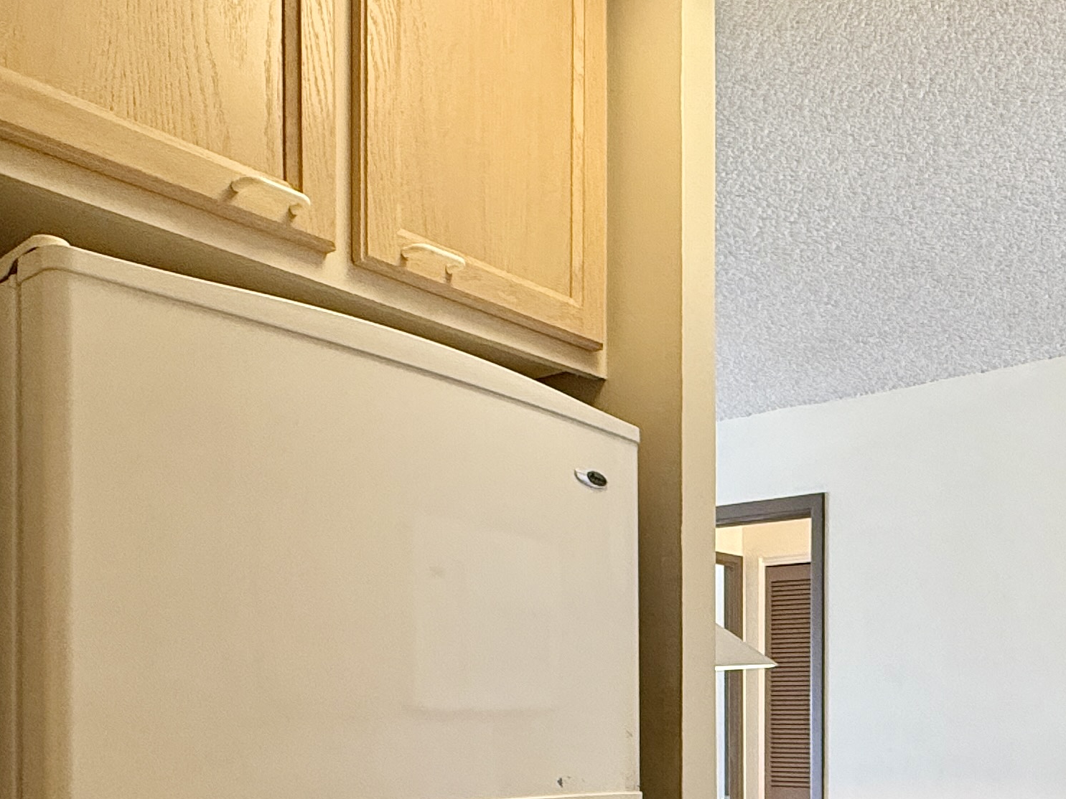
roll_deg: +0.0
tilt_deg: -0.4
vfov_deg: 35.4
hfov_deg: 47.8
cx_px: 746
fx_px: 1170
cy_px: 728
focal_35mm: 38
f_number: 2.2
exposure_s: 1/120
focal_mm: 2.22
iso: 320
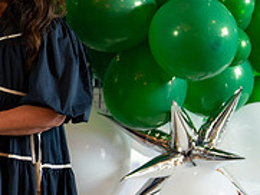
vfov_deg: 9.0
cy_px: 49
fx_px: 1240
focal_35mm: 165
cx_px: -95
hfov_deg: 11.6
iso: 800
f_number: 1.2
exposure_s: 1/320
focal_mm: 50
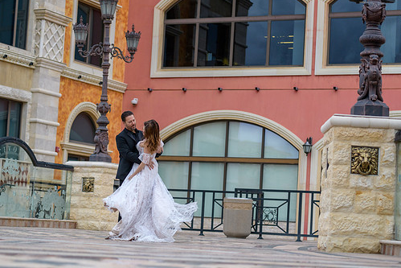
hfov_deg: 21.9
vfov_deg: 14.7
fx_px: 1036
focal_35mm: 93
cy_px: 128
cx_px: 201
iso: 400
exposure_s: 1/3200
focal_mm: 80
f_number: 2.8
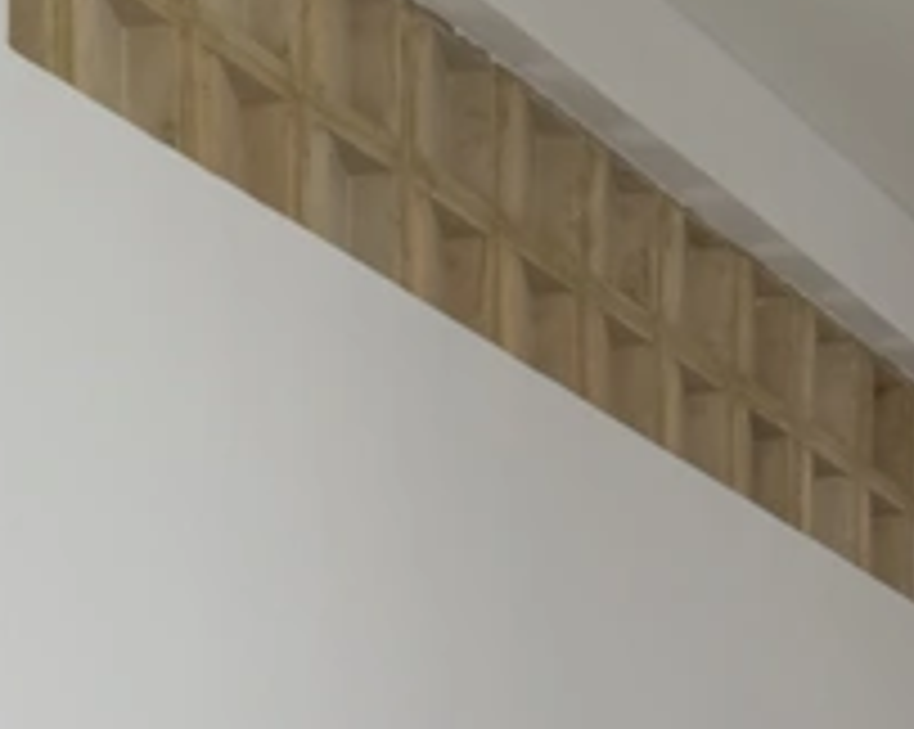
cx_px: 2296
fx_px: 3243
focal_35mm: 120
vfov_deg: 11.6
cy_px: 1413
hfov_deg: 12.2
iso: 160
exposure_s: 1/160
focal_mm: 16
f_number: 11
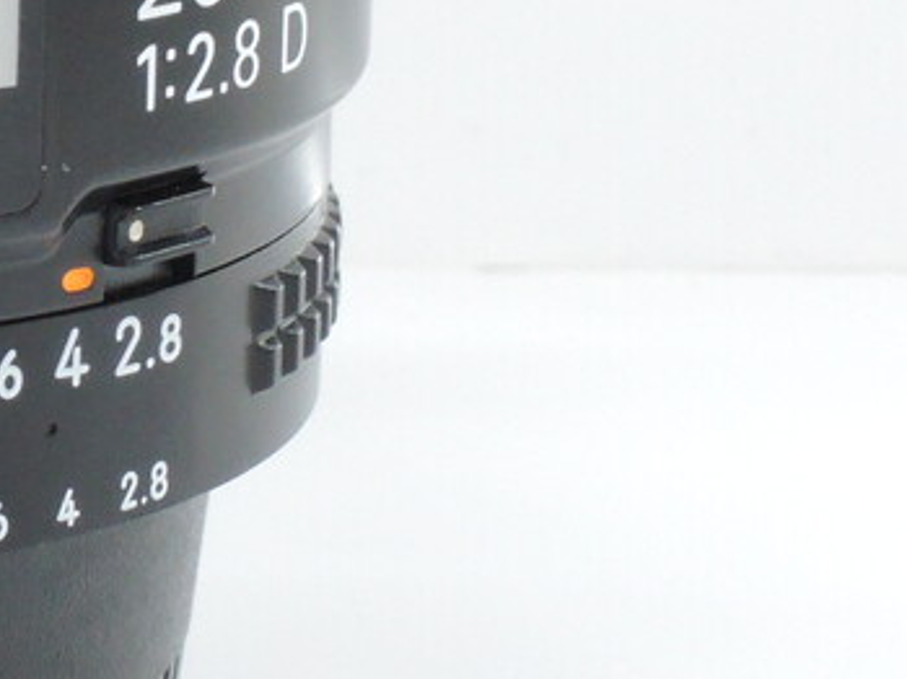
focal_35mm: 206
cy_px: -21
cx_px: -394
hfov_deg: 9.4
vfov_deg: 7.2
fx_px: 5394
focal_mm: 12.8
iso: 800
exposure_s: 1/20
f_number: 7.3
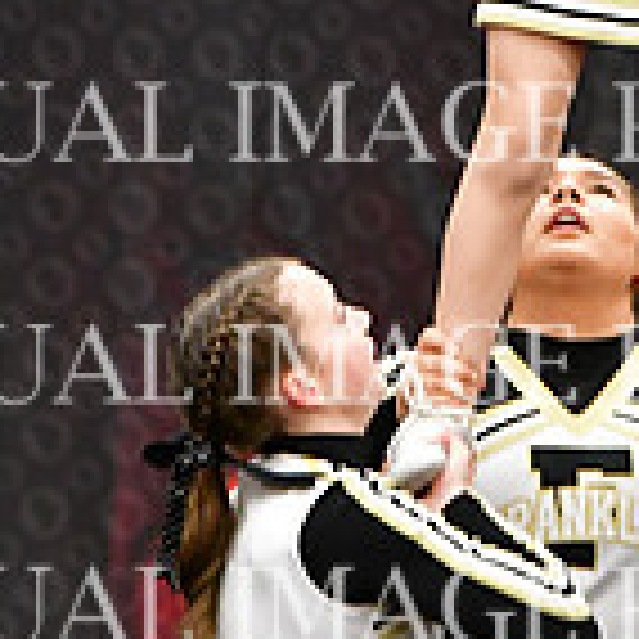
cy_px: 243
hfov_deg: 2.2
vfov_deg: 2.2
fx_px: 16833
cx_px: 583
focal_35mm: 806
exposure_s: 1/500
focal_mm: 155
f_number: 3.2
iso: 5000
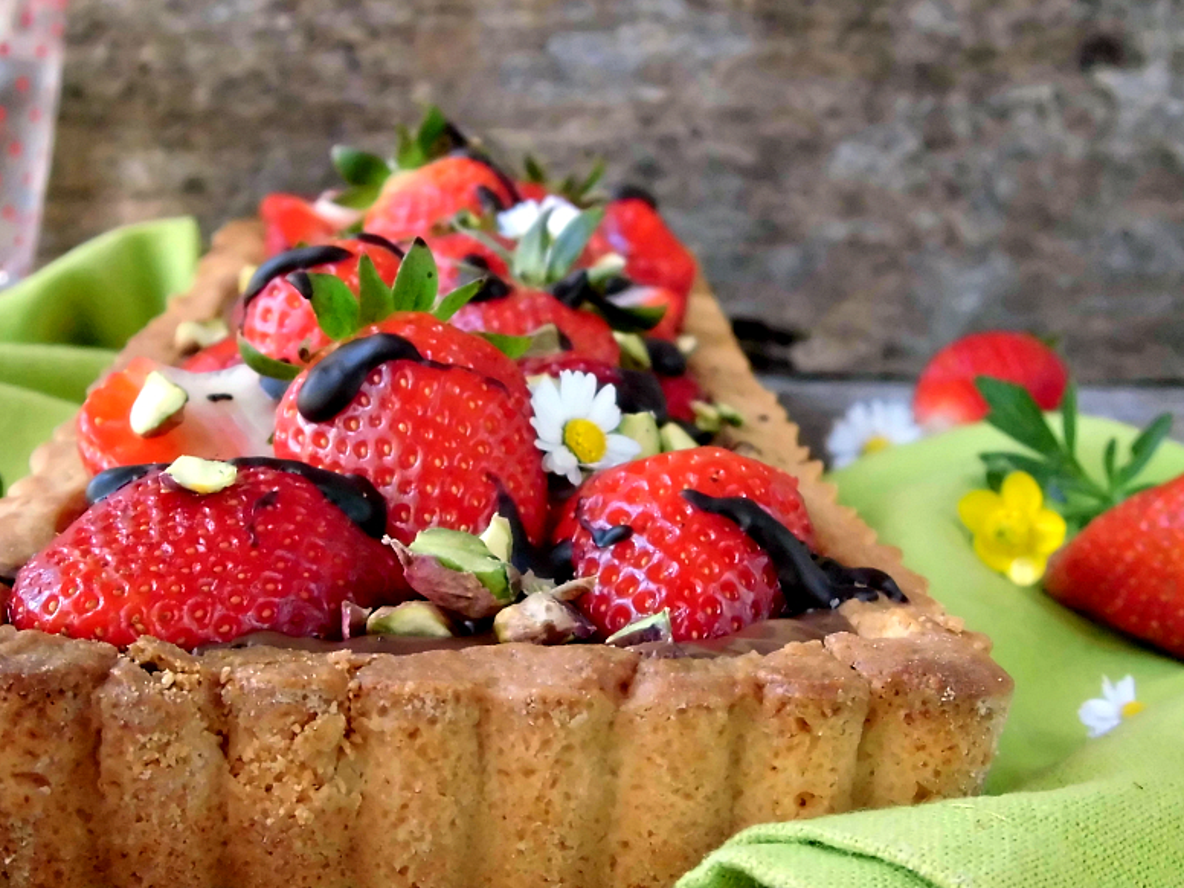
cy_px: 517
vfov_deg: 23.6
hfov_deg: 31.1
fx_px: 2121
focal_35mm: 62
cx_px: 442
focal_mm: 8.3
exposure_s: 1/60
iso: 400
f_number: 3.4
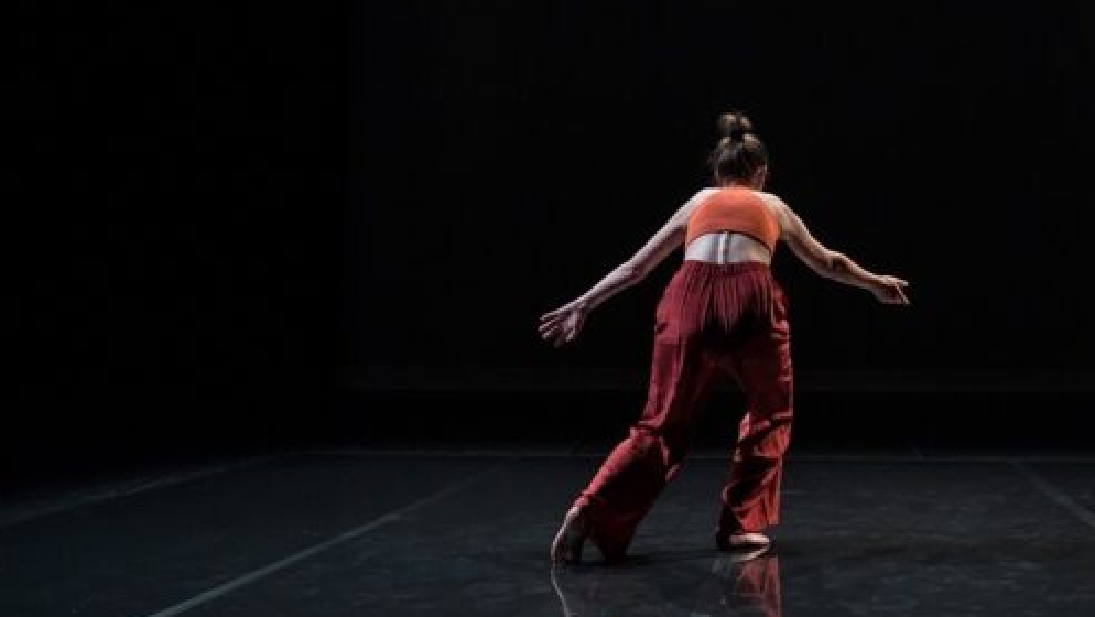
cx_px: 831
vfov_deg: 18.7
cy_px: 141
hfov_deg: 32.2
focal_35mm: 64
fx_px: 1859
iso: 3200
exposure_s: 1/80
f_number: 4
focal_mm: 38
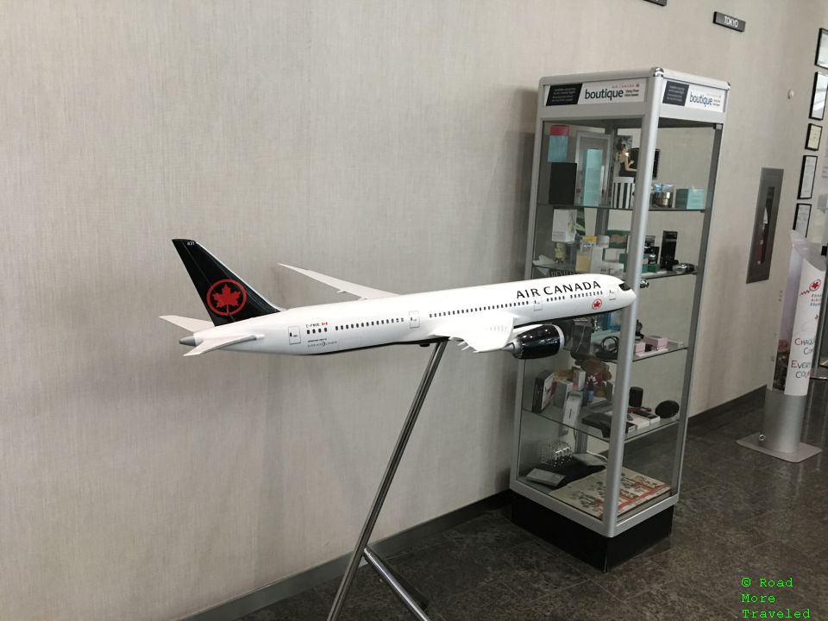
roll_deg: -2.7
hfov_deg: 61.7
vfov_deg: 48.2
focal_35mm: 29
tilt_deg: -9.6
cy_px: 310
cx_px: 414
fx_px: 694
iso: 80
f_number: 2.2
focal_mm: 4.15
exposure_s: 1/15
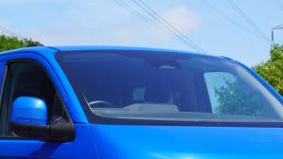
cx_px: 129
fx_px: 1134
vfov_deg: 8.0
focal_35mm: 151
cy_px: 178
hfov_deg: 14.2
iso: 100
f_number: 9
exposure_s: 1/125
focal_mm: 45
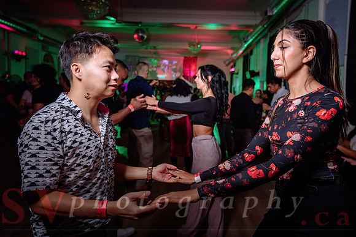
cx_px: 194
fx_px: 259
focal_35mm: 26
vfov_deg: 49.2
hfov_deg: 68.9
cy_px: 108
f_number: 2.8
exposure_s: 1/80
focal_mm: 24
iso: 500
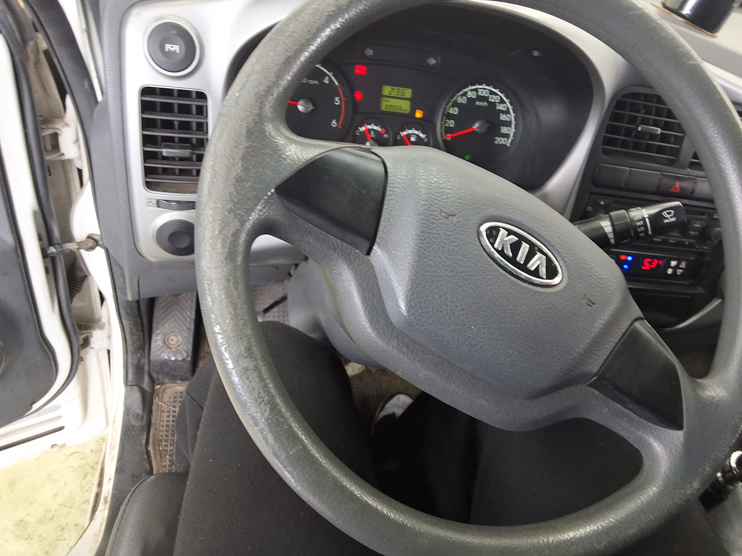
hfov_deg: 63.4
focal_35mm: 28
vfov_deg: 49.7
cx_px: 371
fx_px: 600
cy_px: 278
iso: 100
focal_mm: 2.91
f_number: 1.9
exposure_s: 1/40
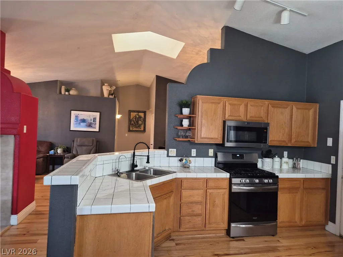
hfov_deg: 73.9
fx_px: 228
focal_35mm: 23
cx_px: 172
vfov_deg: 58.9
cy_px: 128
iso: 250
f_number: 1.8
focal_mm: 5.4
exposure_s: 1/120
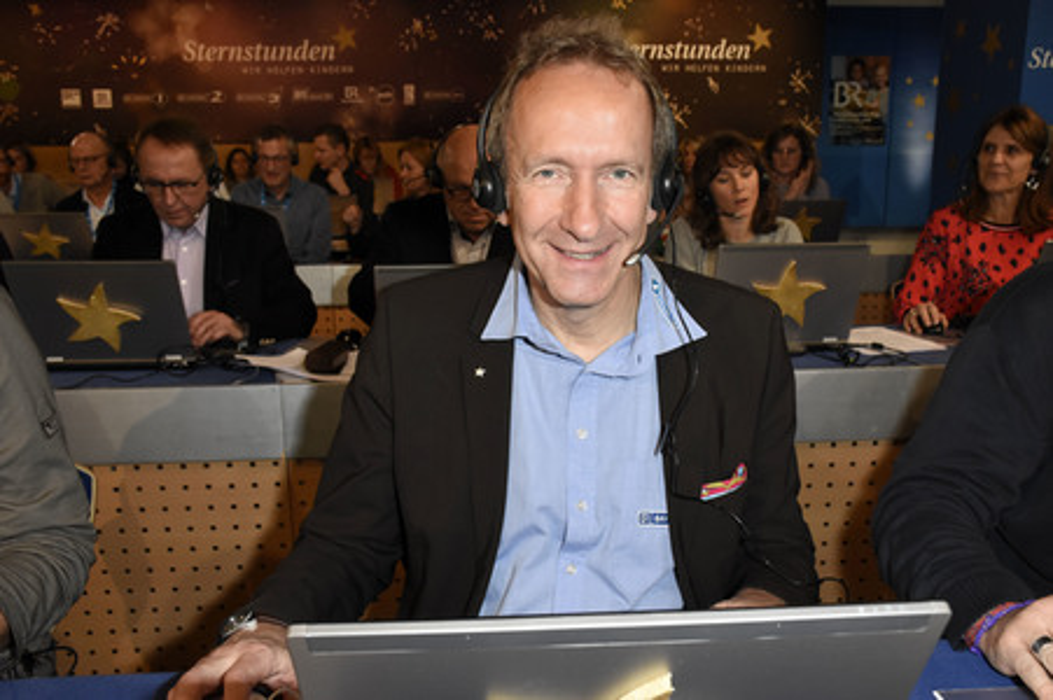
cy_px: 350
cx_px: 526
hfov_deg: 57.3
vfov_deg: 39.9
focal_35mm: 33
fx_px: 965
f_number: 6.3
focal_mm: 22
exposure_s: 1/125
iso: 1600
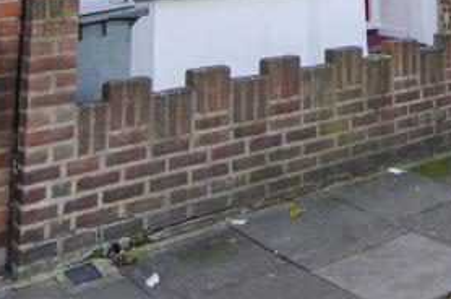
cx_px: 394
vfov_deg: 17.8
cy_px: -239
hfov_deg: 31.7
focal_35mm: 61
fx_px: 760
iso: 100
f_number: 5.6
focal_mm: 11
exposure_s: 1/20
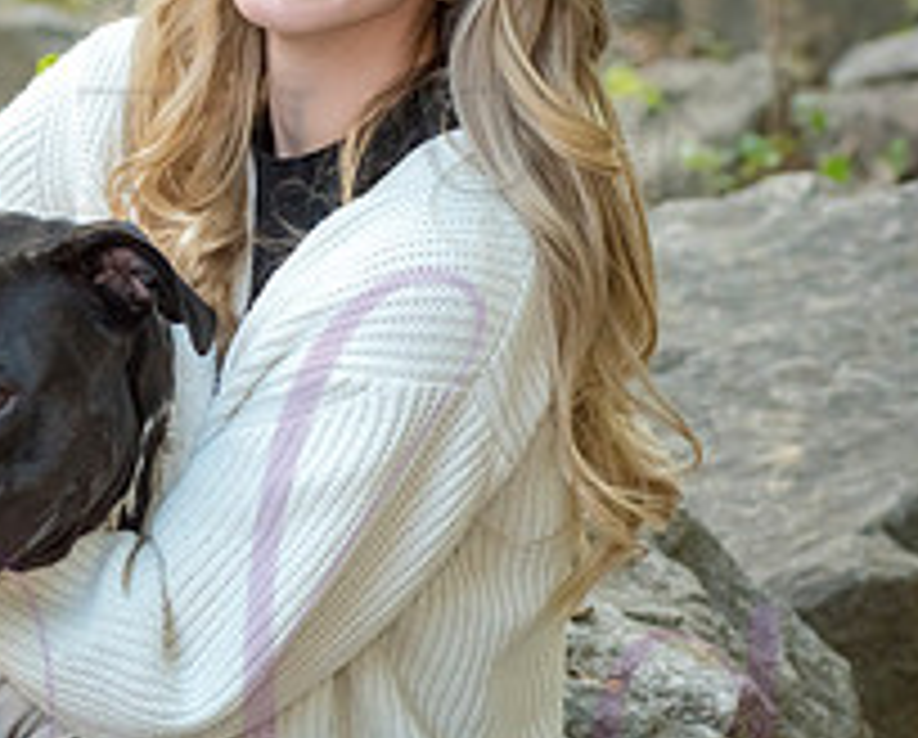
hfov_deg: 9.0
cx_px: 117
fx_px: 5798
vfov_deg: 7.3
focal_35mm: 213
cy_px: 362
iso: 800
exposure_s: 1/400
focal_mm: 80
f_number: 5
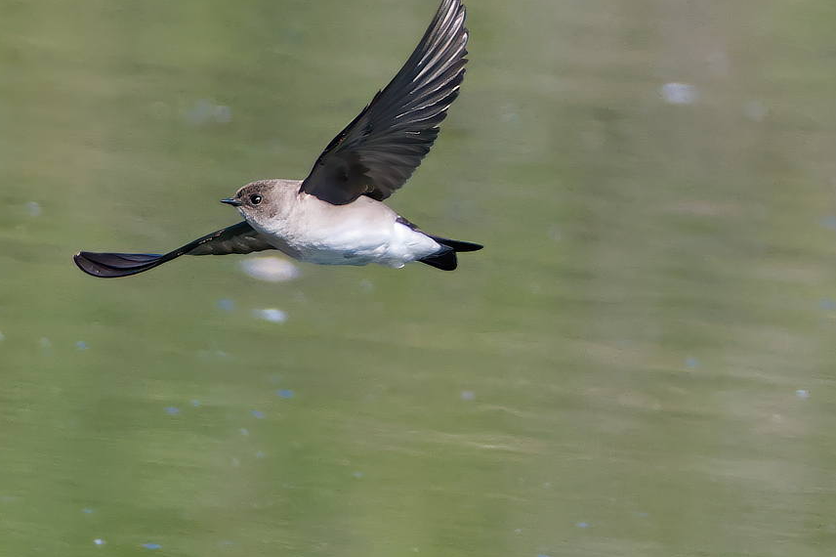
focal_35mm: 1227
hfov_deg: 1.7
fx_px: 28481
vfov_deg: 1.1
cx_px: 206
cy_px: 241
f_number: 7.1
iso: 2500
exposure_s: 1/4000
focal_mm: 500
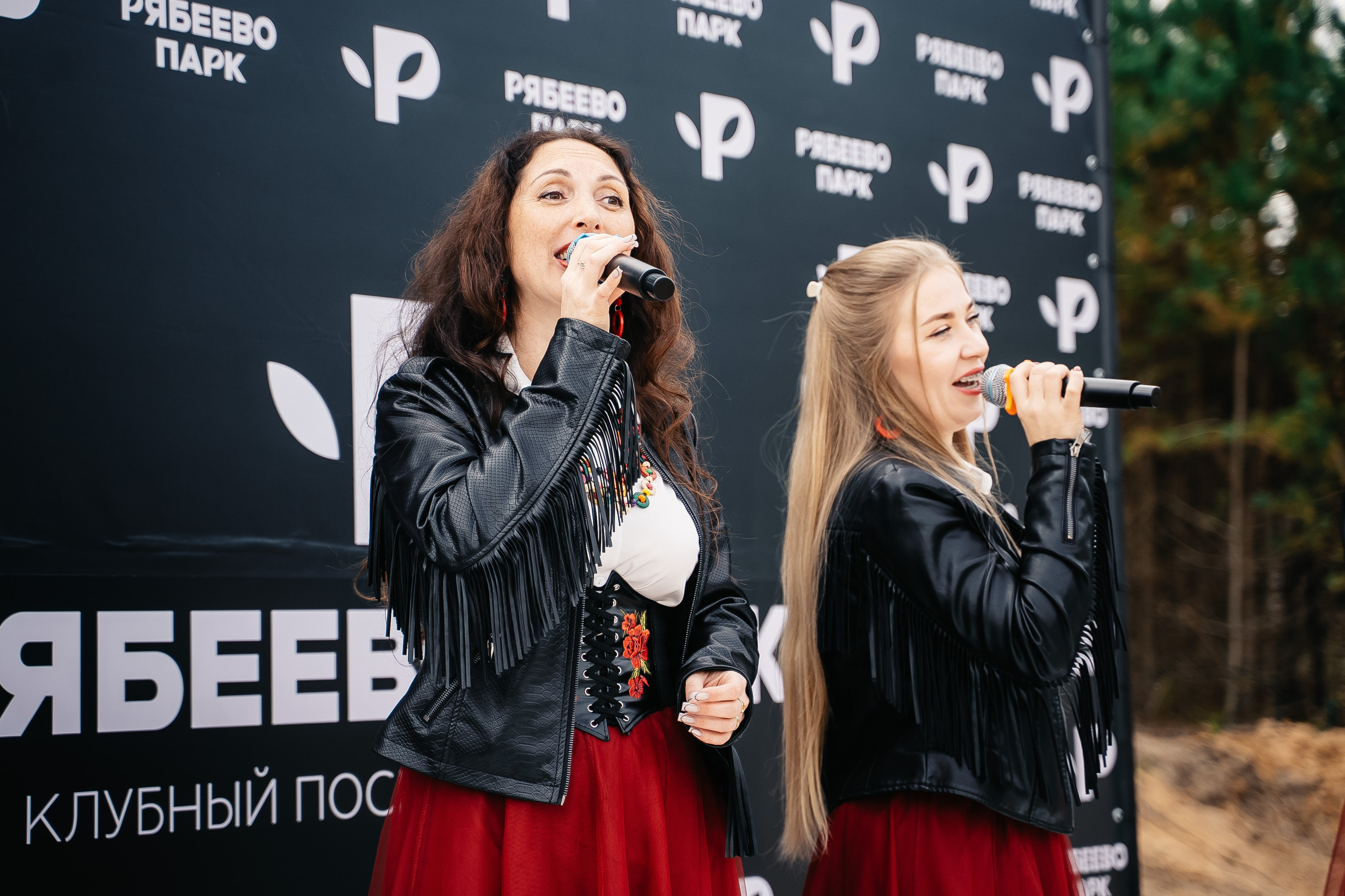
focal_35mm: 85
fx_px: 3186
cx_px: 653
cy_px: 448
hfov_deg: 23.8
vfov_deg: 16.0
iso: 200
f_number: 2.8
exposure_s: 1/1000
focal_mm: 75
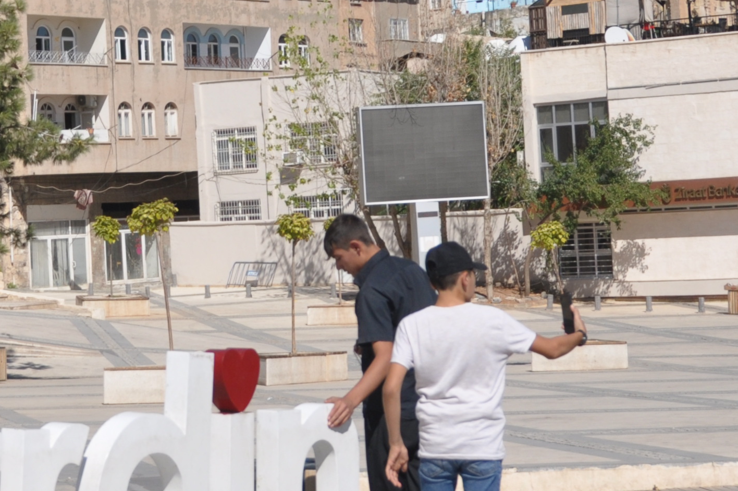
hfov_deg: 18.6
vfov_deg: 12.5
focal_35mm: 109
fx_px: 2232
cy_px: 80
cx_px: 182
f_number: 3.8
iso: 200
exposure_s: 1/3200
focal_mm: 24
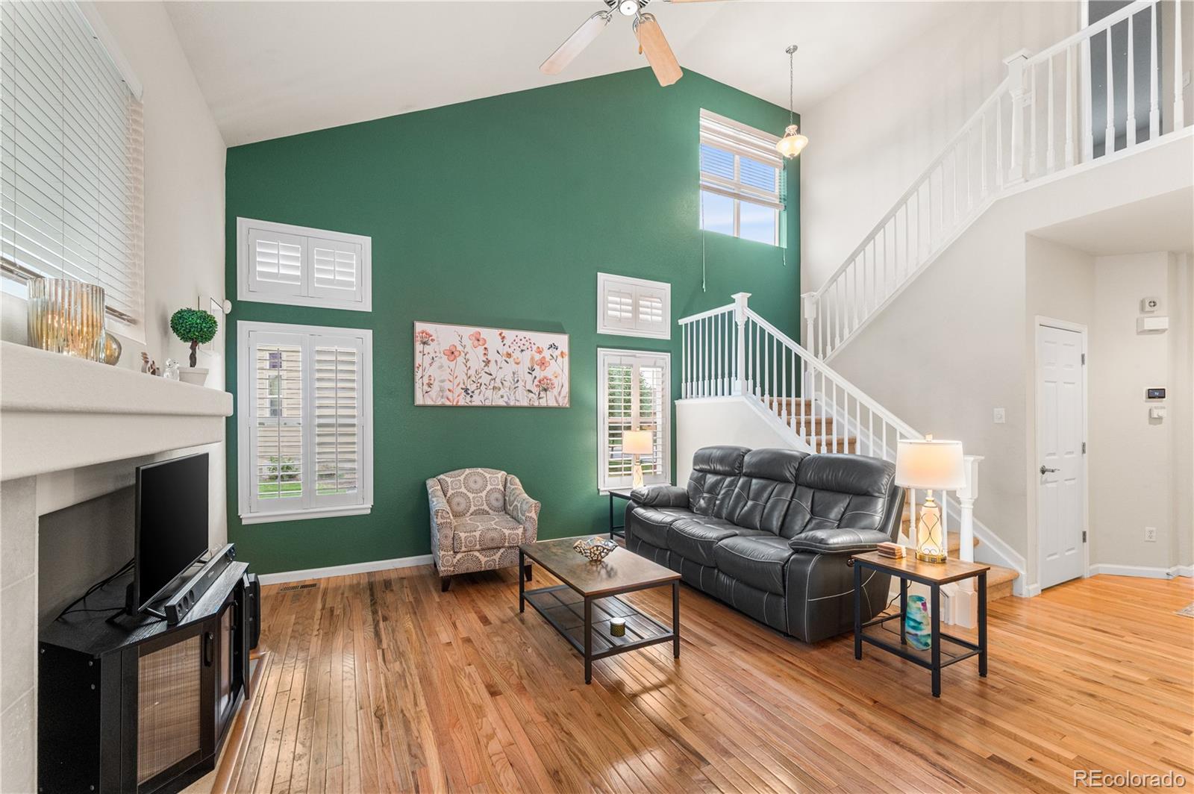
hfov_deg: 104.3
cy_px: 397
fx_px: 464
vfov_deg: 81.1
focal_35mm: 14
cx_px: 597
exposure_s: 1/2
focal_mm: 14
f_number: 8
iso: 800
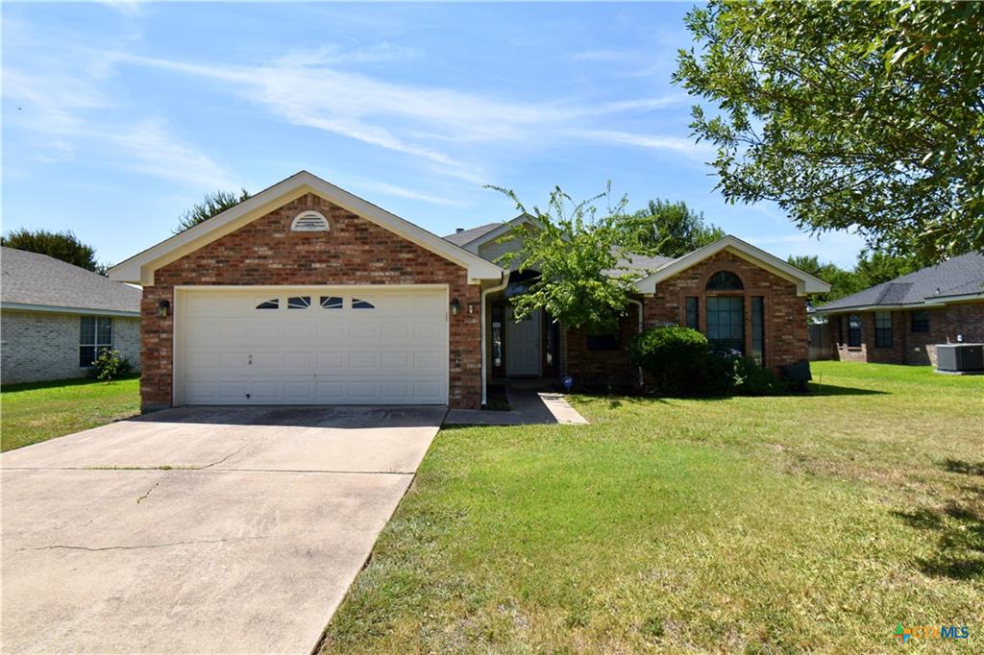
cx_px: 492
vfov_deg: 63.2
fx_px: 533
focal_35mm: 20
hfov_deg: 85.4
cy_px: 328
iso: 100
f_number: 8
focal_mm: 13
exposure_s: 1/250
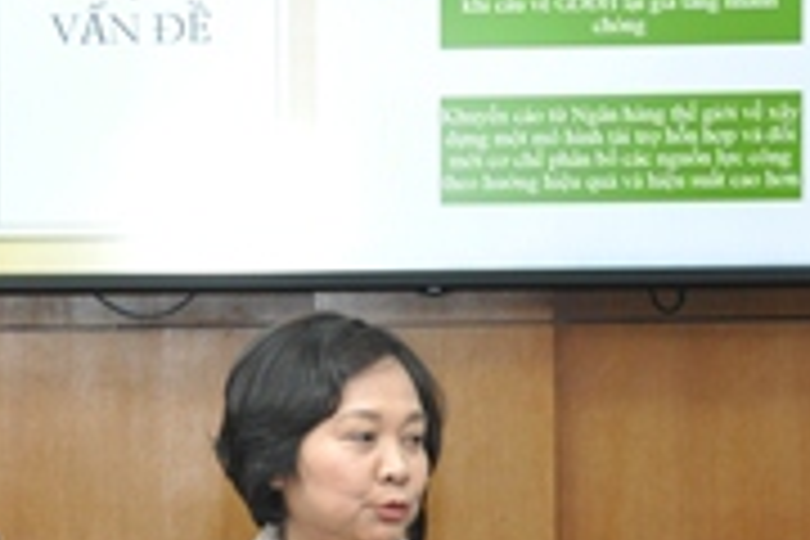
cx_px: 135
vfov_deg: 7.3
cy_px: 380
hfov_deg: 10.9
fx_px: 4216
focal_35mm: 187
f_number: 4.8
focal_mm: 45
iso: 800
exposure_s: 1/60
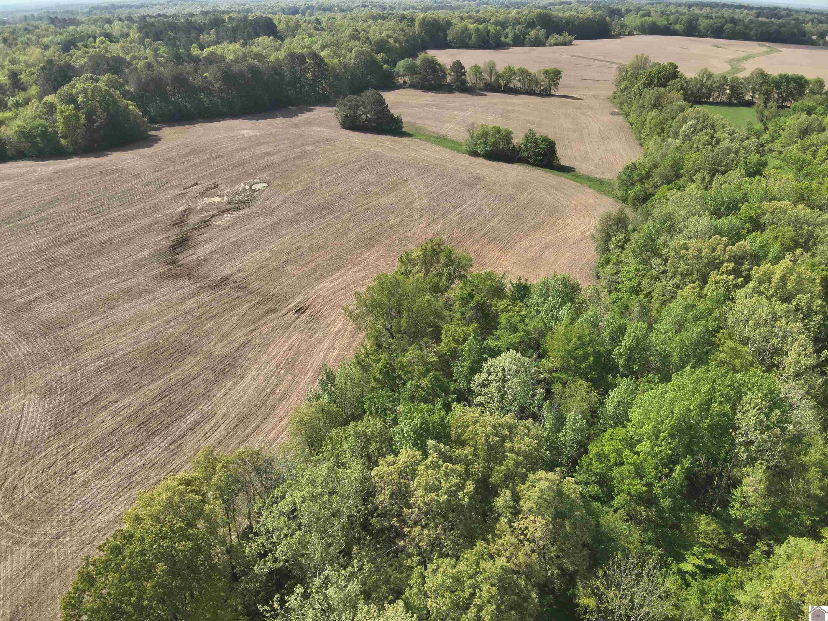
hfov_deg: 71.6
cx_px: 414
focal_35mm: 24
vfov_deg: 56.8
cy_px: 310
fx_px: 574
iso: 100
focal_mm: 4.4
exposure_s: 1/725
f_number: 2.8
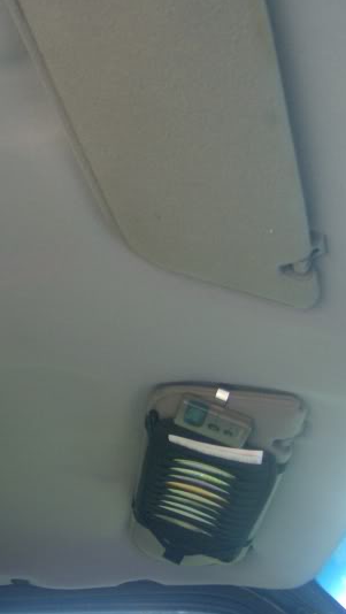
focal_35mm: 59
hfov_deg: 20.2
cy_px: 327
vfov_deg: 35.4
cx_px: 74
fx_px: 961
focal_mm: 6
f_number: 2.8
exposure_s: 1/147
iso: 100
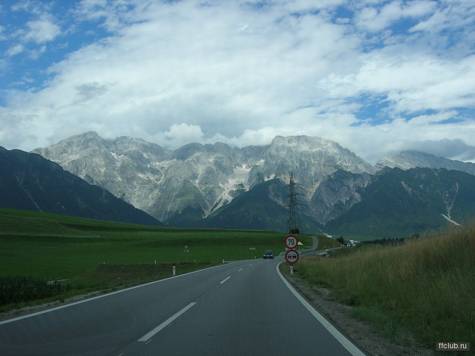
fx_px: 521
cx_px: 238
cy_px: 178
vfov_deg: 37.7
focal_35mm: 38
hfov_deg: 49.0
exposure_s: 1/663
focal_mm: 7.8
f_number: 4.8
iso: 64
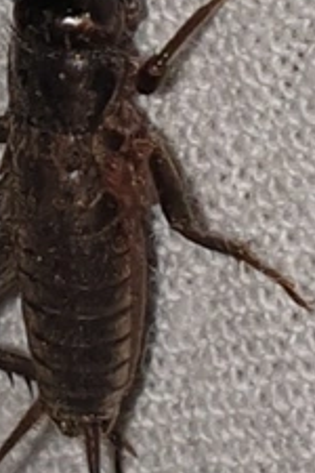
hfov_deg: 17.6
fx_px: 1011
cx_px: 70
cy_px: 153
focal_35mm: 77
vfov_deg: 26.2
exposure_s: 1/668
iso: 50
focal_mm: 4.3
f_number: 2.4
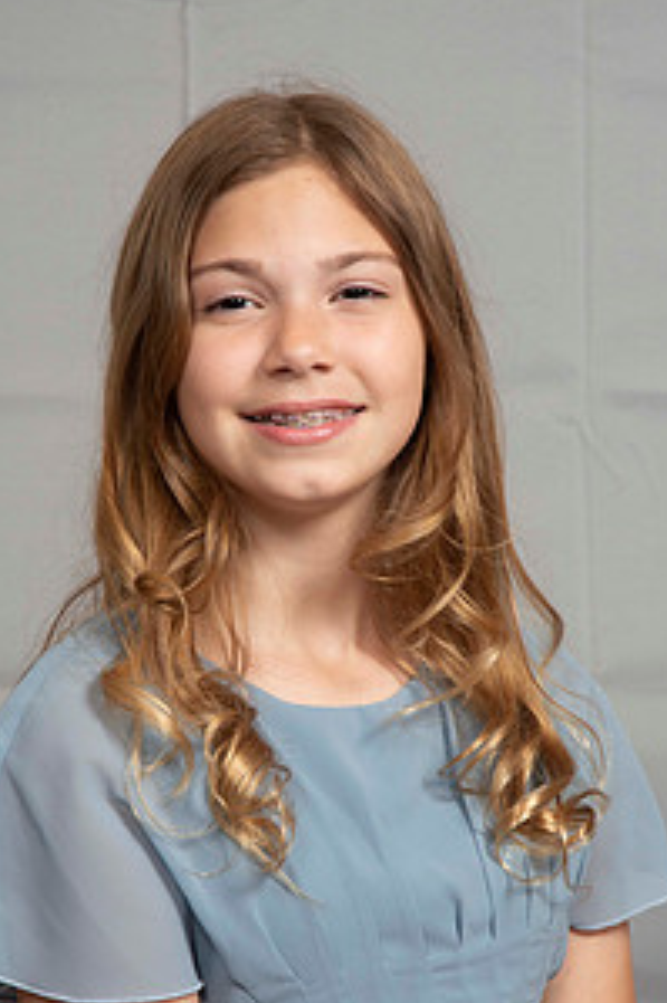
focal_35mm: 158
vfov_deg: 13.0
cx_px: 303
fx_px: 4396
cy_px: 634
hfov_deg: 8.7
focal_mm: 70
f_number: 6.3
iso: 100
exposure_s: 1/60
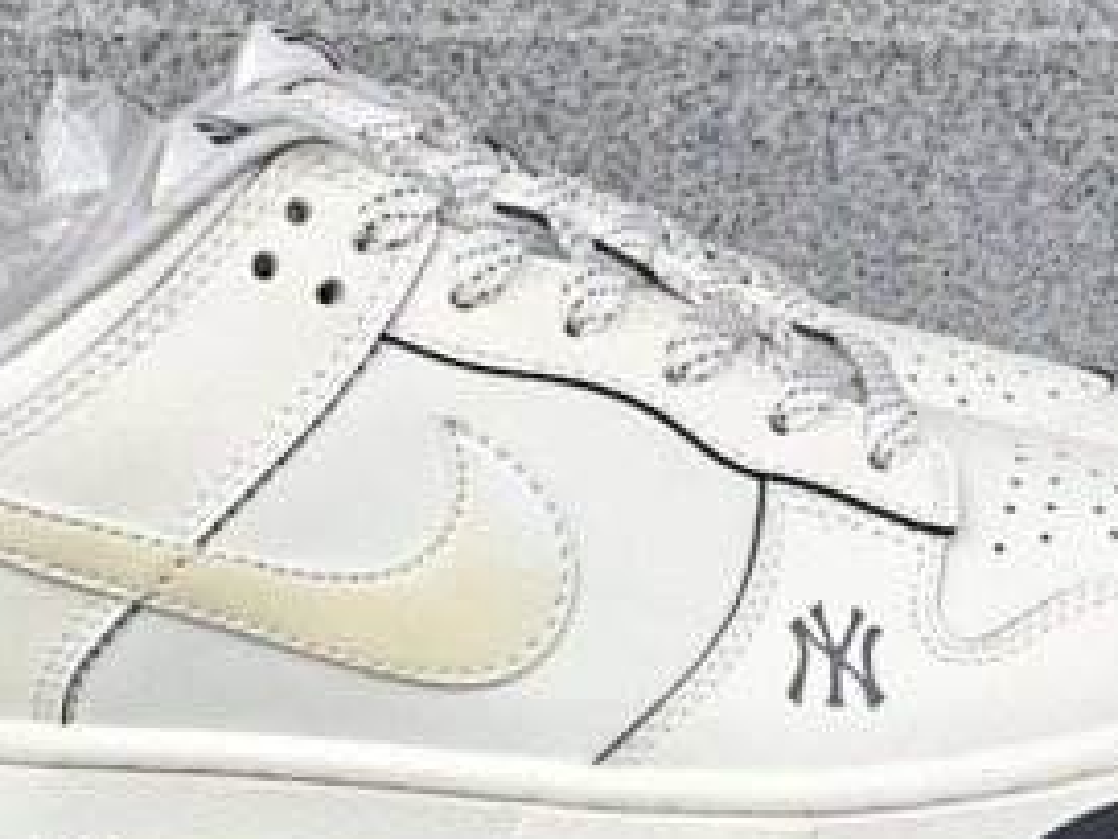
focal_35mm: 73
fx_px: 2358
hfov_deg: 26.6
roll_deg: -0.6
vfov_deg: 19.8
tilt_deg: -19.8
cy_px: 765
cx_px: 456
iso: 25
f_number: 2.4
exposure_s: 1/381
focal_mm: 3.3
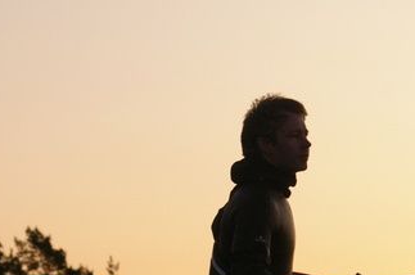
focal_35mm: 236
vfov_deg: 5.8
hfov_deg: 8.7
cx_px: 412
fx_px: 2715
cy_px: 288
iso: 800
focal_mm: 70
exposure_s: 1/350
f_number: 6.7
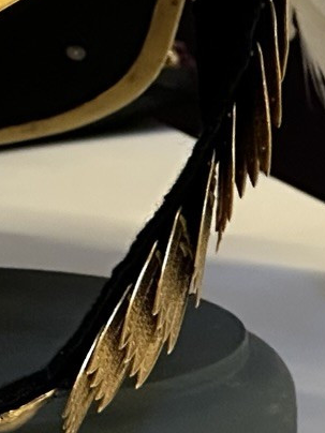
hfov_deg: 3.8
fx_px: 4882
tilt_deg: -6.1
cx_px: -227
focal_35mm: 390
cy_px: -253
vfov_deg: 5.0
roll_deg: +0.2
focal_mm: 9
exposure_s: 1/50
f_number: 2.8
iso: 200
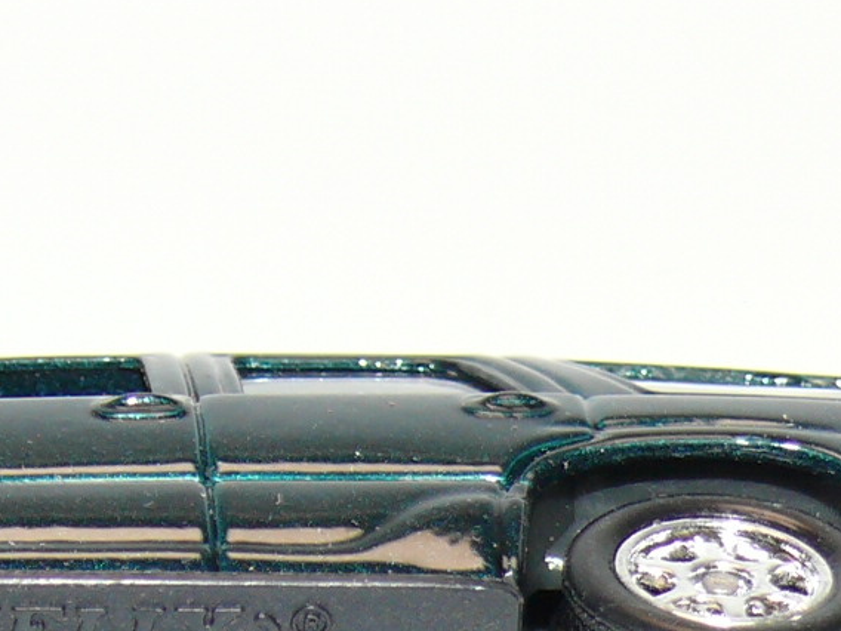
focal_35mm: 290
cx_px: 187
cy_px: 714
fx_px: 7046
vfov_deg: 5.1
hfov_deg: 6.8
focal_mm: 13.5
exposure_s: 1/30
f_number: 4
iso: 100
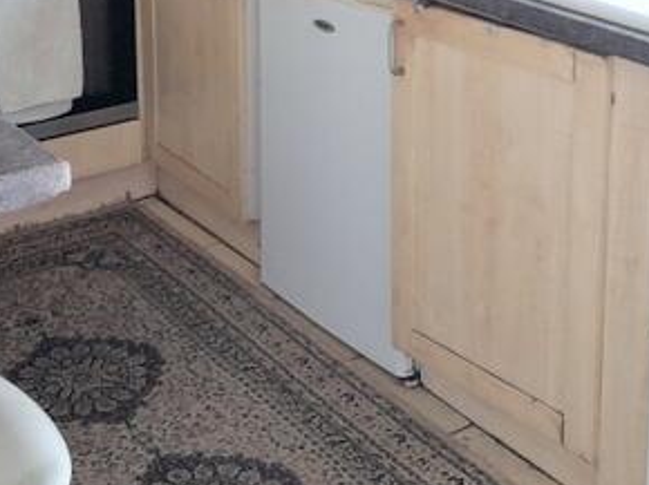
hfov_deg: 28.1
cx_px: 269
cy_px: -25
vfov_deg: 20.5
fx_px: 1293
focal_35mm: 69
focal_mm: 4.6
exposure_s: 1/50
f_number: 2
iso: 100
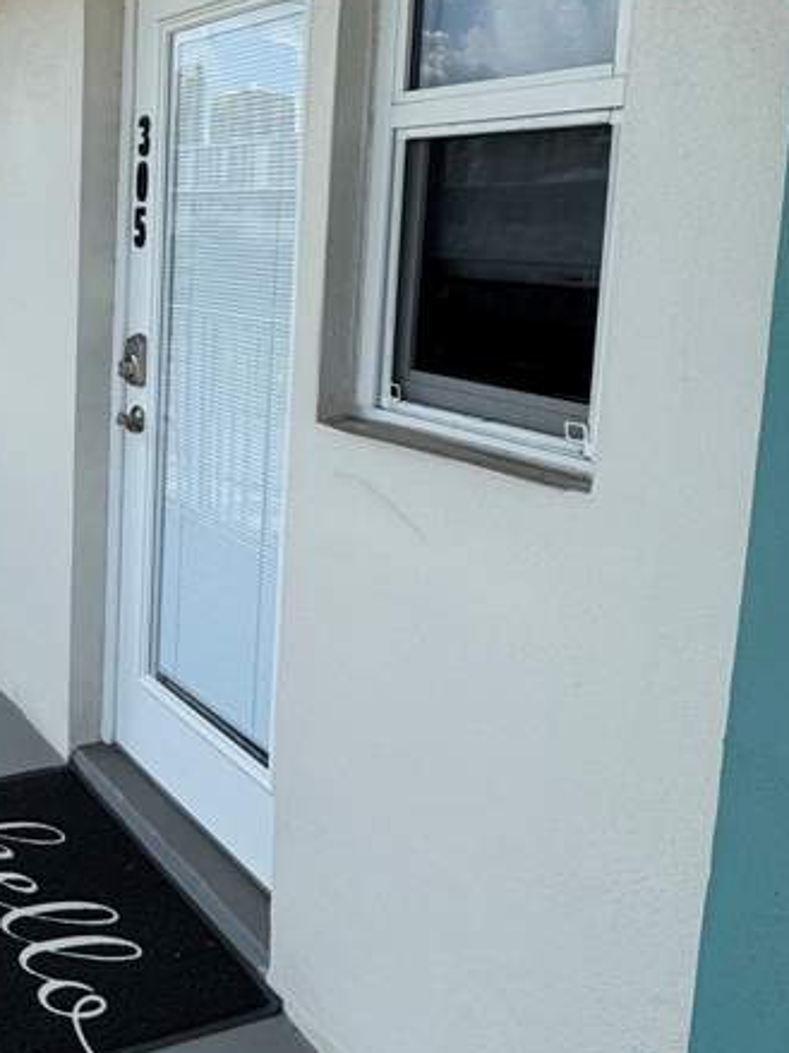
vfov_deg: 52.6
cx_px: -108
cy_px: 329
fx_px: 1034
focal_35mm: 34
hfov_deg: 35.0
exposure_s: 1/858
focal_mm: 2.22
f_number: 2.2
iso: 40
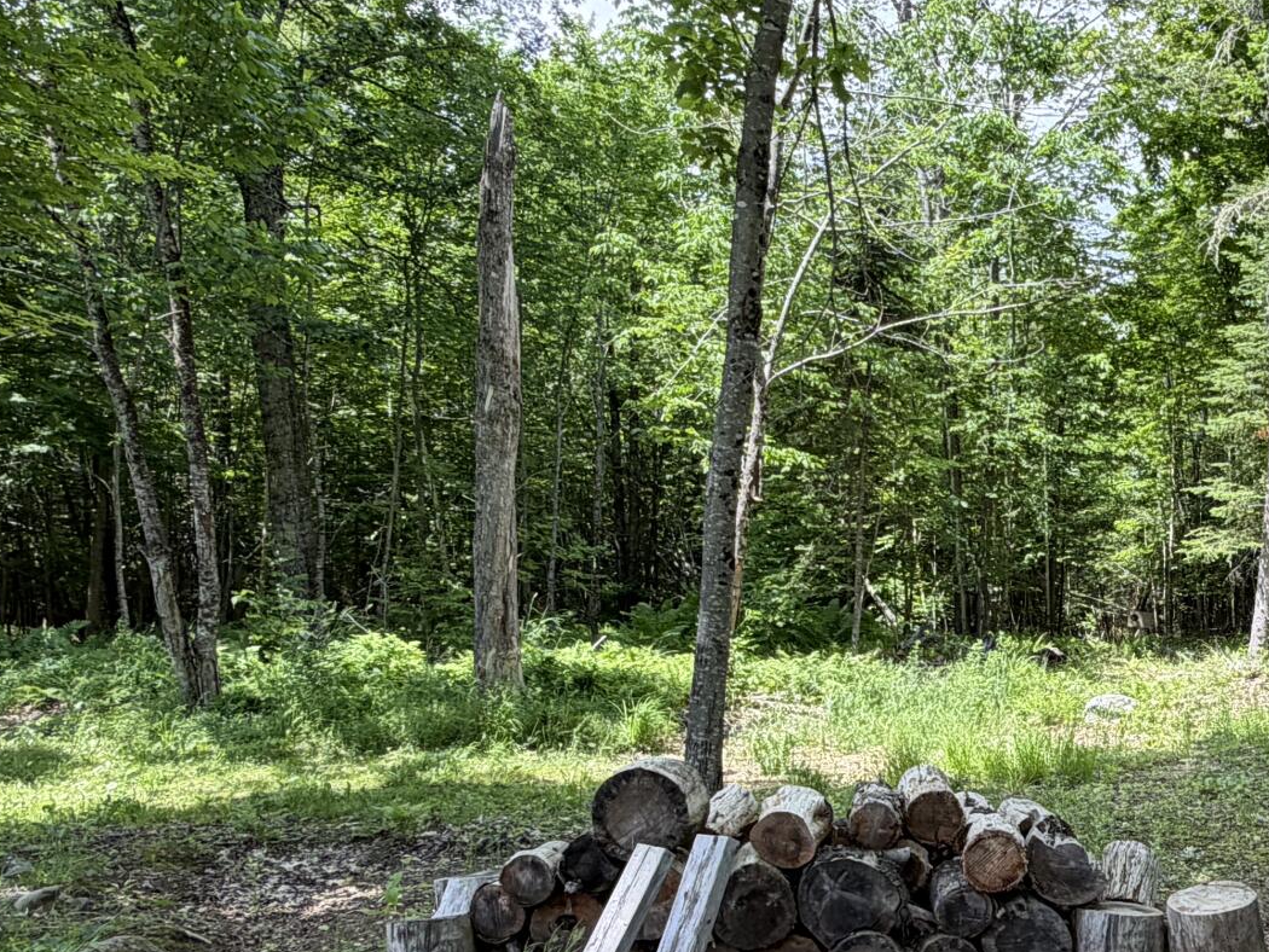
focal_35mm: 40
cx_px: 1137
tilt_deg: -5.3
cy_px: 597
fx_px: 1467
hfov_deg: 42.9
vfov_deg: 35.8
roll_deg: -1.2
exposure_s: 1/256
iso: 40
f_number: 2.2
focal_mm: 2.22
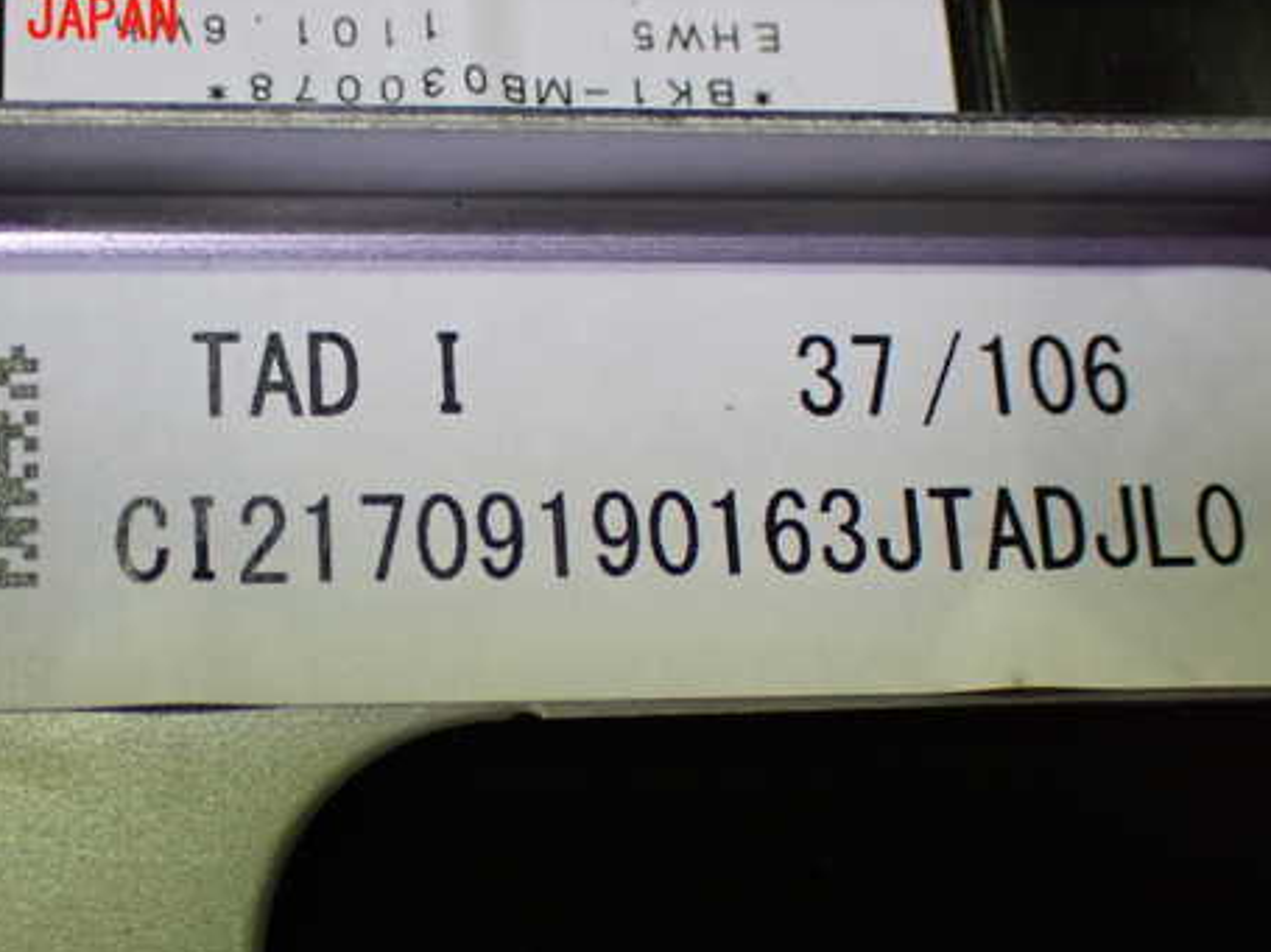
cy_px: 614
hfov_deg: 33.1
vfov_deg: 25.1
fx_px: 2129
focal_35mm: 58
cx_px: 508
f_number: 2.9
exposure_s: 1/80
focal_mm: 7.84
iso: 800
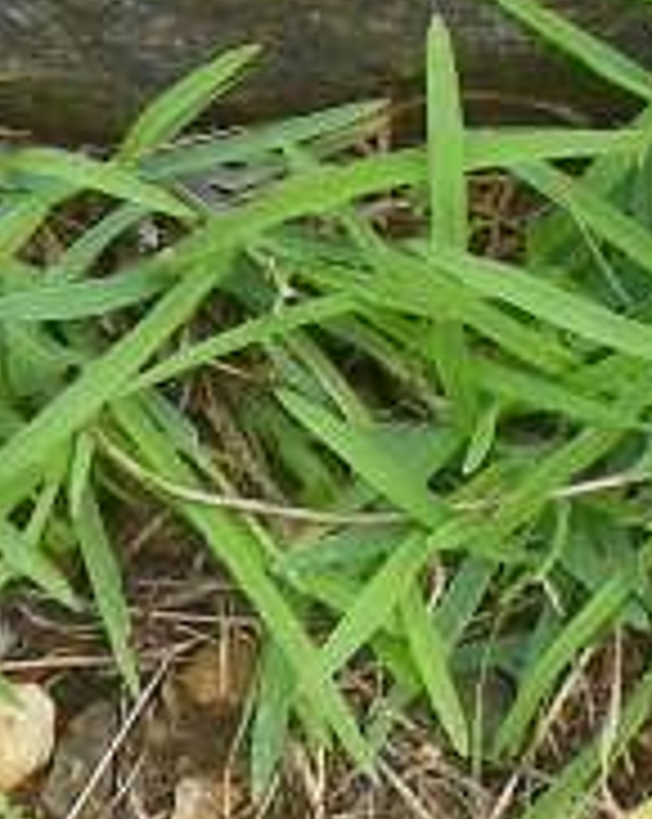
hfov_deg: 3.8
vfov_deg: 4.8
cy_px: -783
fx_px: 9673
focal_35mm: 400
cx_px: -184
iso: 64
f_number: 5
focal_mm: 11
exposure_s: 1/160
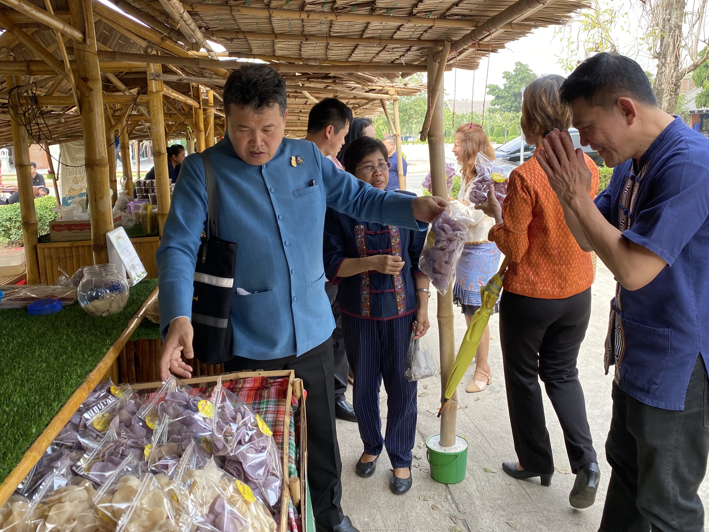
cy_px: 228
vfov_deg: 46.7
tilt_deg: -8.6
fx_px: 614
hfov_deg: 60.0
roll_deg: +1.6
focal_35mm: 30
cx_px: 356
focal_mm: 4.25
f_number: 1.8
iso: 32
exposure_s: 1/133
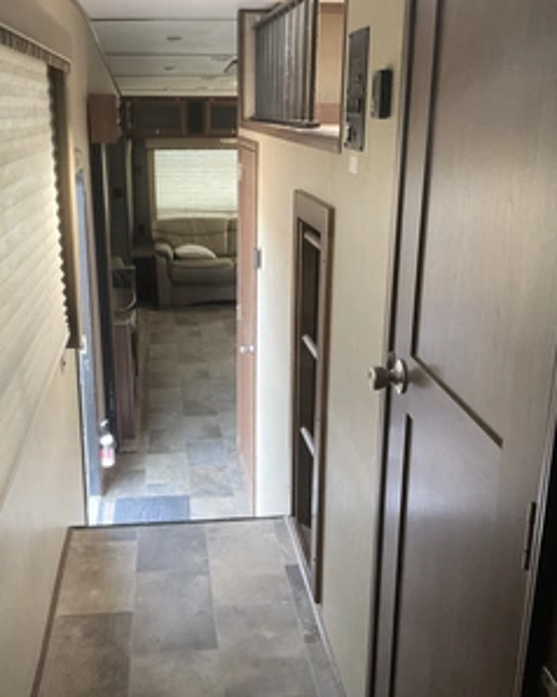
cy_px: 348
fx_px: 784
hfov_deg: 39.0
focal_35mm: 38
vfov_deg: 48.0
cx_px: 239
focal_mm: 3
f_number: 1.8
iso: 125
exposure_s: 1/60
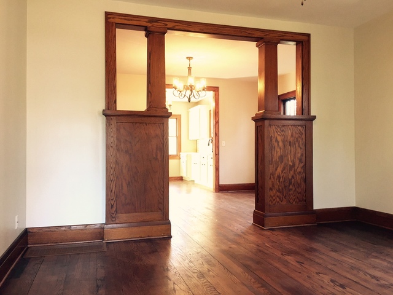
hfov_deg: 61.7
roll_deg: -0.3
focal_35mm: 29
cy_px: 148
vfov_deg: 48.2
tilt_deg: -0.9
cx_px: 196
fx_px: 329
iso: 40
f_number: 2.2
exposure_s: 1/30
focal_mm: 4.15
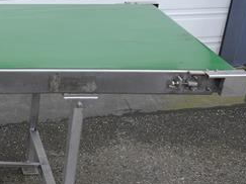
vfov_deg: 18.6
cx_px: -18
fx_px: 561
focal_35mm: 79
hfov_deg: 23.4
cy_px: 132
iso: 160
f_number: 5
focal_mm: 15
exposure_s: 1/200
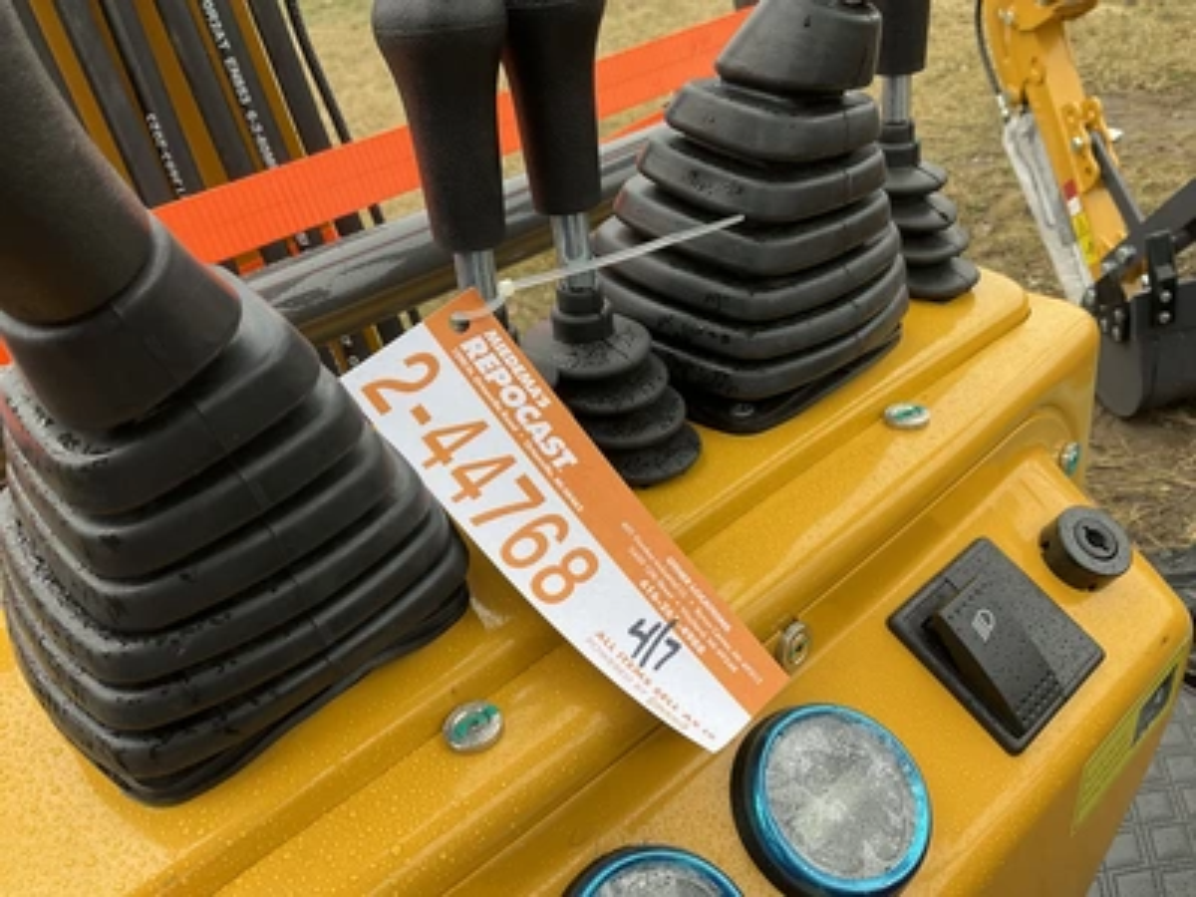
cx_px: 598
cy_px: 448
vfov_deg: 48.2
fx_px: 1002
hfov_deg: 61.7
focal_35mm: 29
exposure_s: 1/200
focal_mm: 3
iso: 20
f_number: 1.8
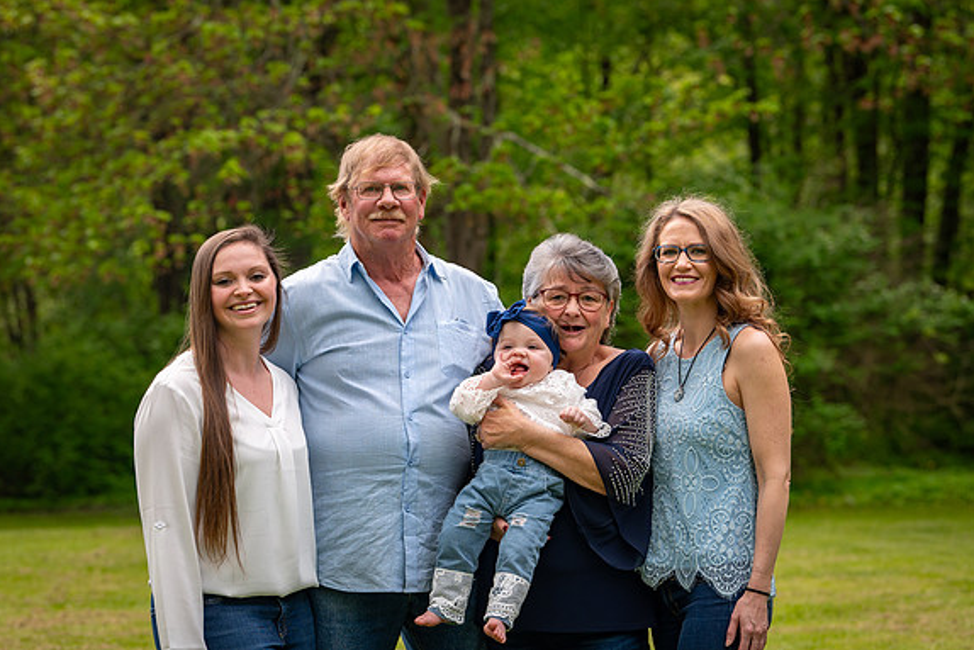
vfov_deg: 11.4
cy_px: 298
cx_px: 473
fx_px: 3247
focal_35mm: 120
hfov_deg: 17.1
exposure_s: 1/800
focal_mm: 110
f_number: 5
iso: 400
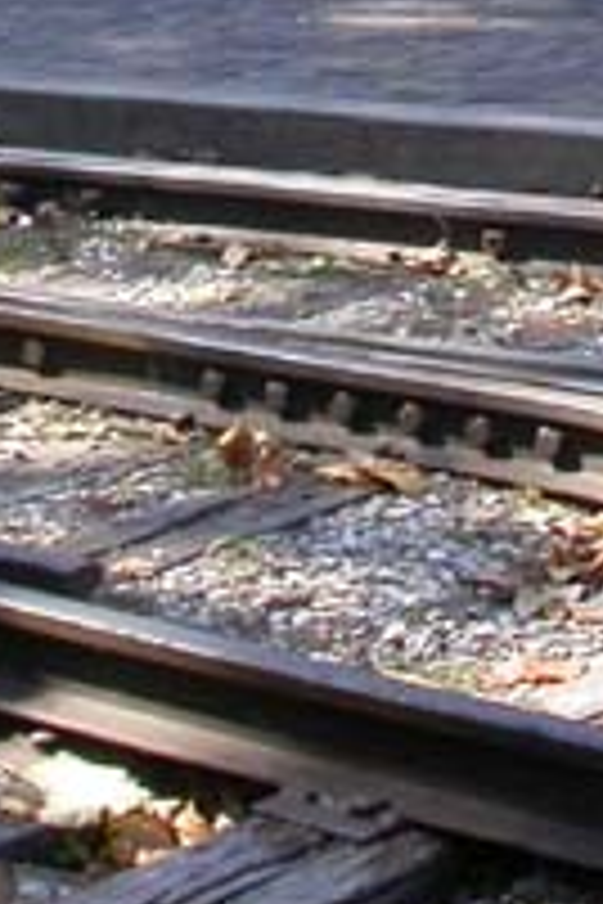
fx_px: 3944
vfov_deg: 12.6
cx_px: 261
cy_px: -346
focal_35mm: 157
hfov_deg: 8.7
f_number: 5.3
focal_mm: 7.85
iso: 100
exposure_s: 1/123
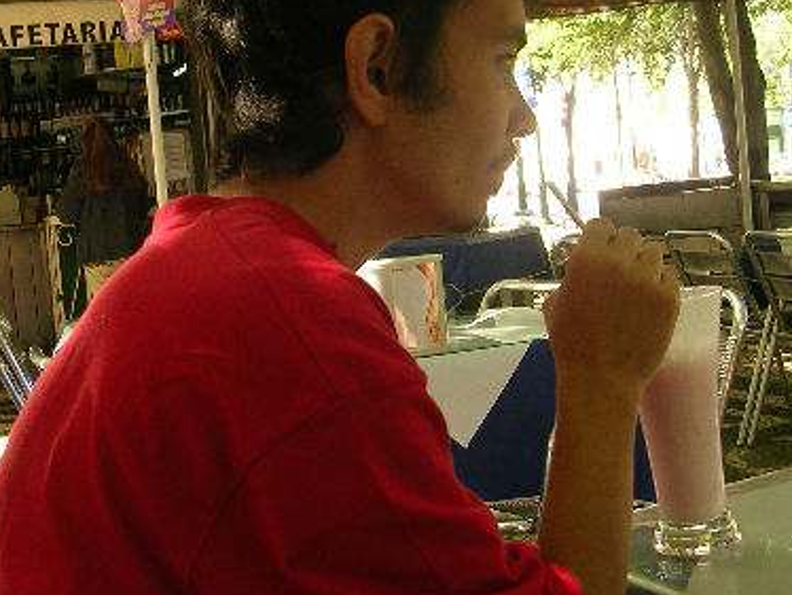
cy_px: 195
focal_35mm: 52
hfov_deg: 36.8
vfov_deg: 27.9
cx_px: 352
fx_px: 1191
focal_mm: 5.8
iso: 50
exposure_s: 1/49.3
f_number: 2.8
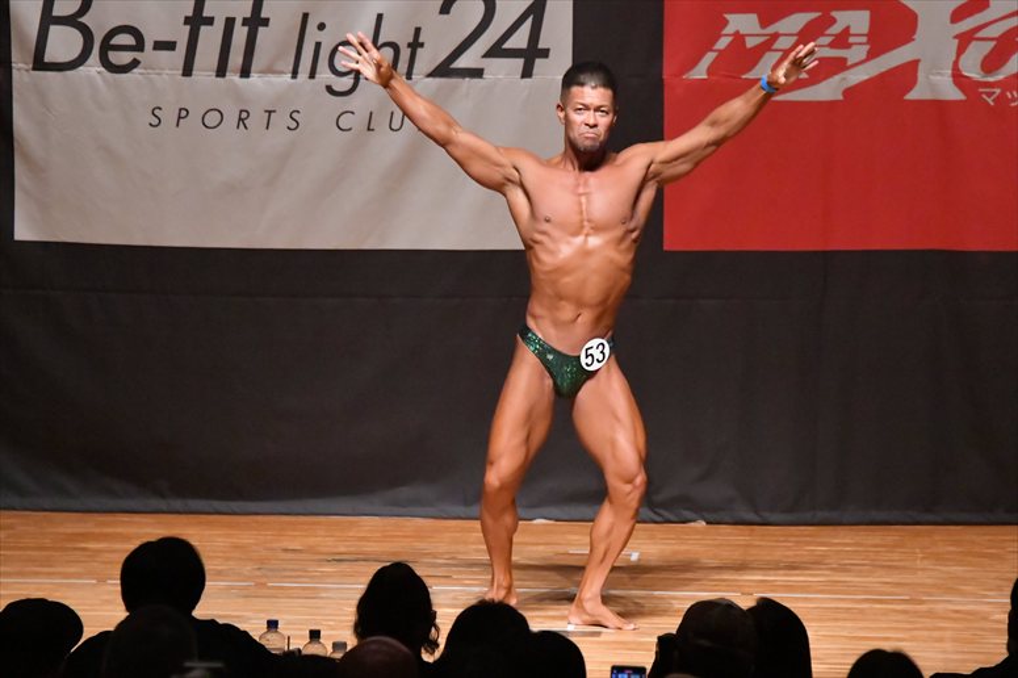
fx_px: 7631
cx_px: 509
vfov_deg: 5.1
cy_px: 339
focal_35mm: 270
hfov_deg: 7.6
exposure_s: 1/400
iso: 12800
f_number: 5.6
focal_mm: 180
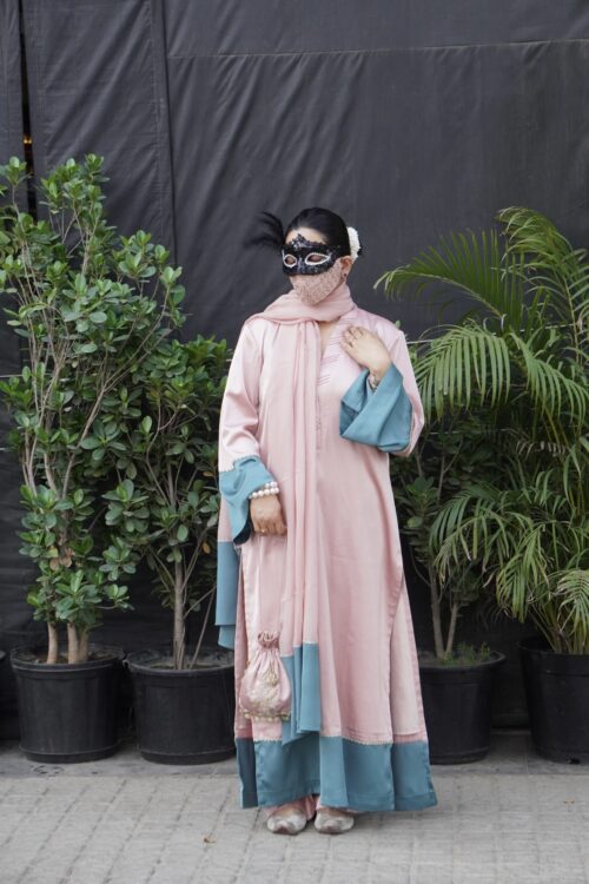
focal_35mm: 93
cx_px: 294
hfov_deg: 14.7
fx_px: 2282
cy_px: 442
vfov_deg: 21.9
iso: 800
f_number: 6.3
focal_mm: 62
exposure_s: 1/200
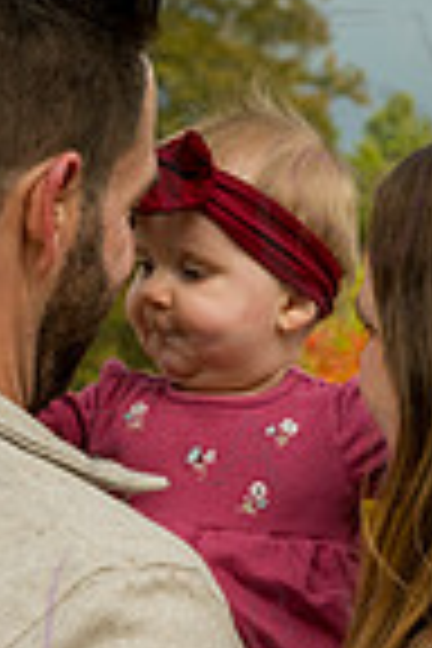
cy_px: 608
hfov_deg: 9.5
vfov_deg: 14.1
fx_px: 2592
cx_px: 378
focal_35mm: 144
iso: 400
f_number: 6.3
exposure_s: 1/500
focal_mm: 46
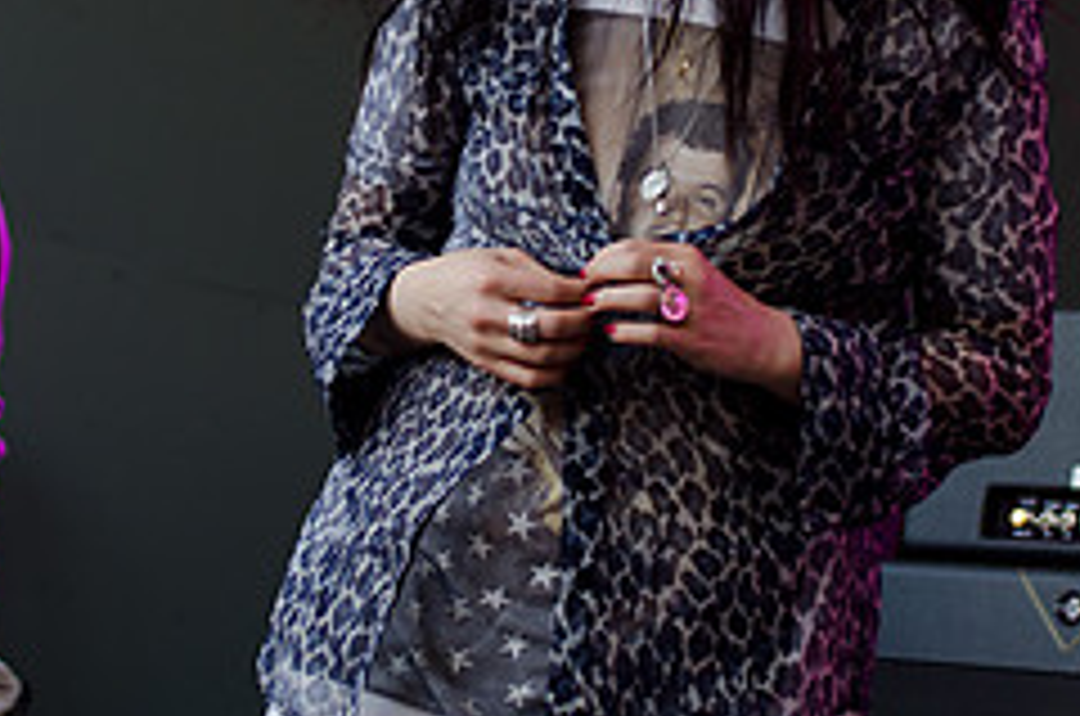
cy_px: 140
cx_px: 482
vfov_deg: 9.4
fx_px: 4341
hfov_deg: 14.2
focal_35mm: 145
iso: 125
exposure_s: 1/160
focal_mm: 40
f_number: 3.2
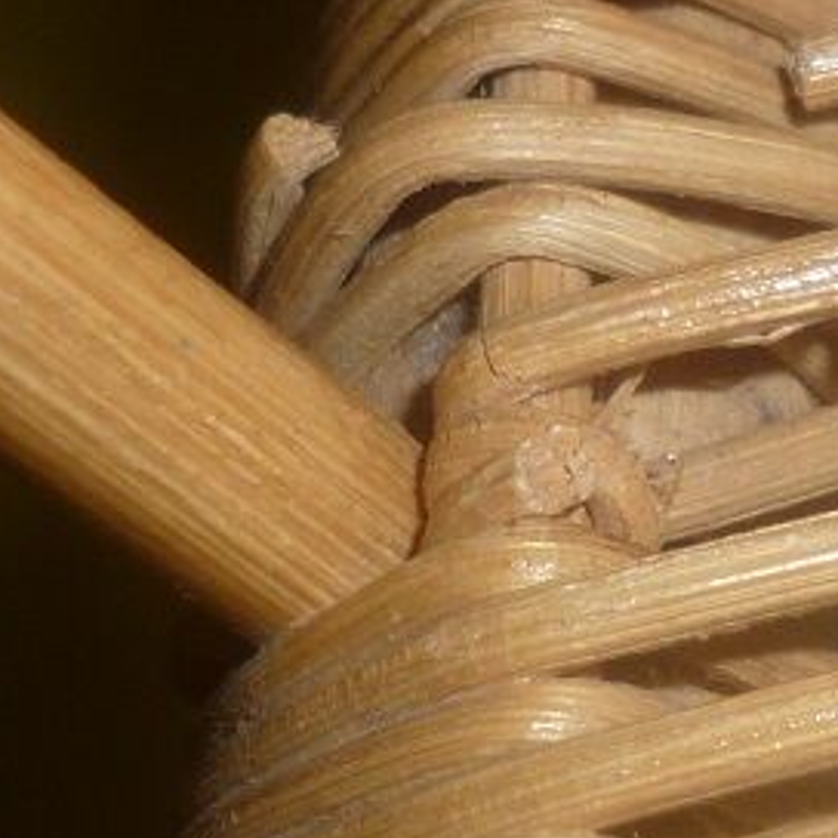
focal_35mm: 100
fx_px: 2739
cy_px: 339
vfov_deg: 17.4
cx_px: 659
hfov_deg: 17.3
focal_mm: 4.3
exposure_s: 1/125
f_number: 2.5
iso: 100
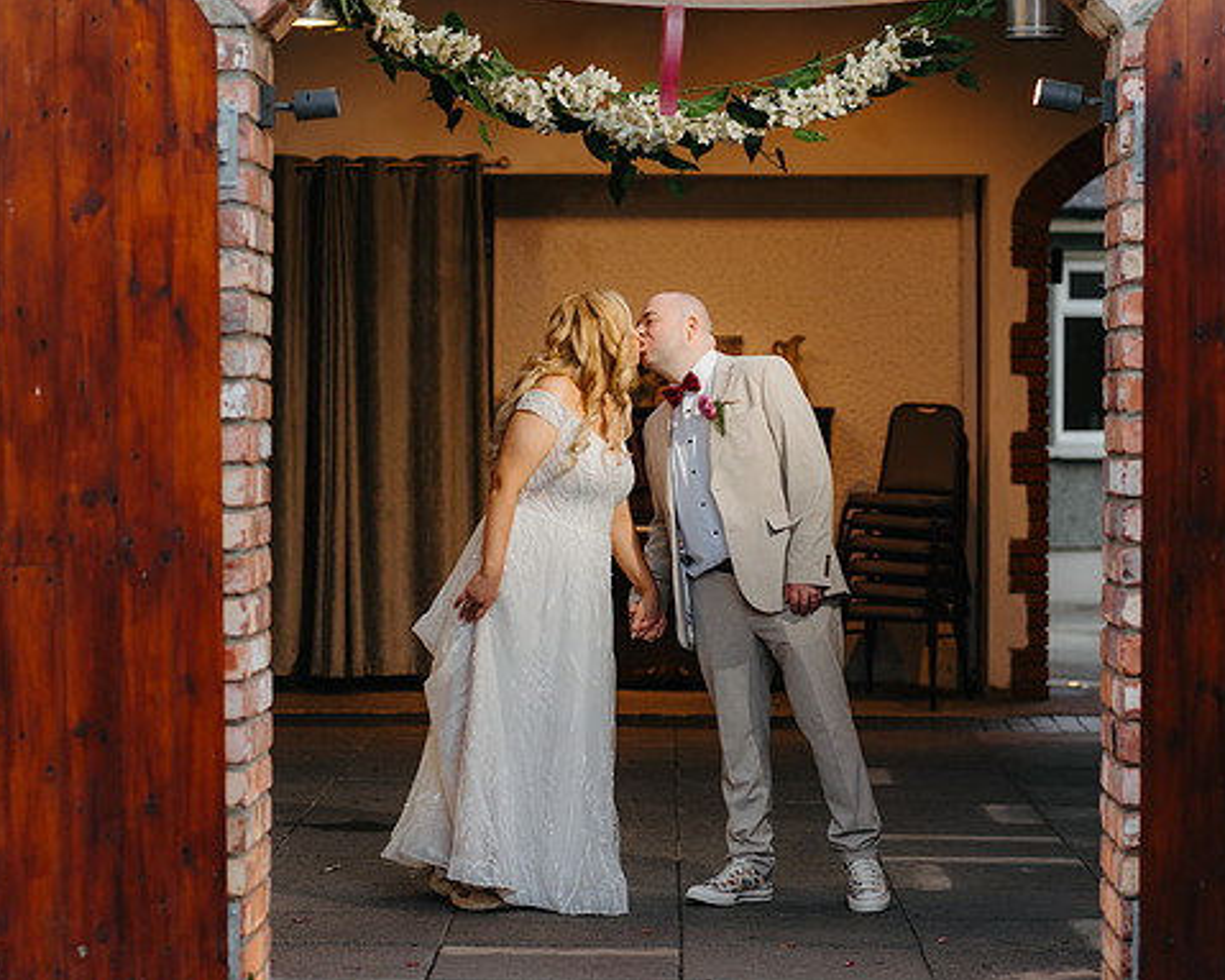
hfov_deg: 16.7
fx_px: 4169
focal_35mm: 115
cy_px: 464
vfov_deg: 13.4
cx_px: 659
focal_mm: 85
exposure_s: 1/200
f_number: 2.5
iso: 100
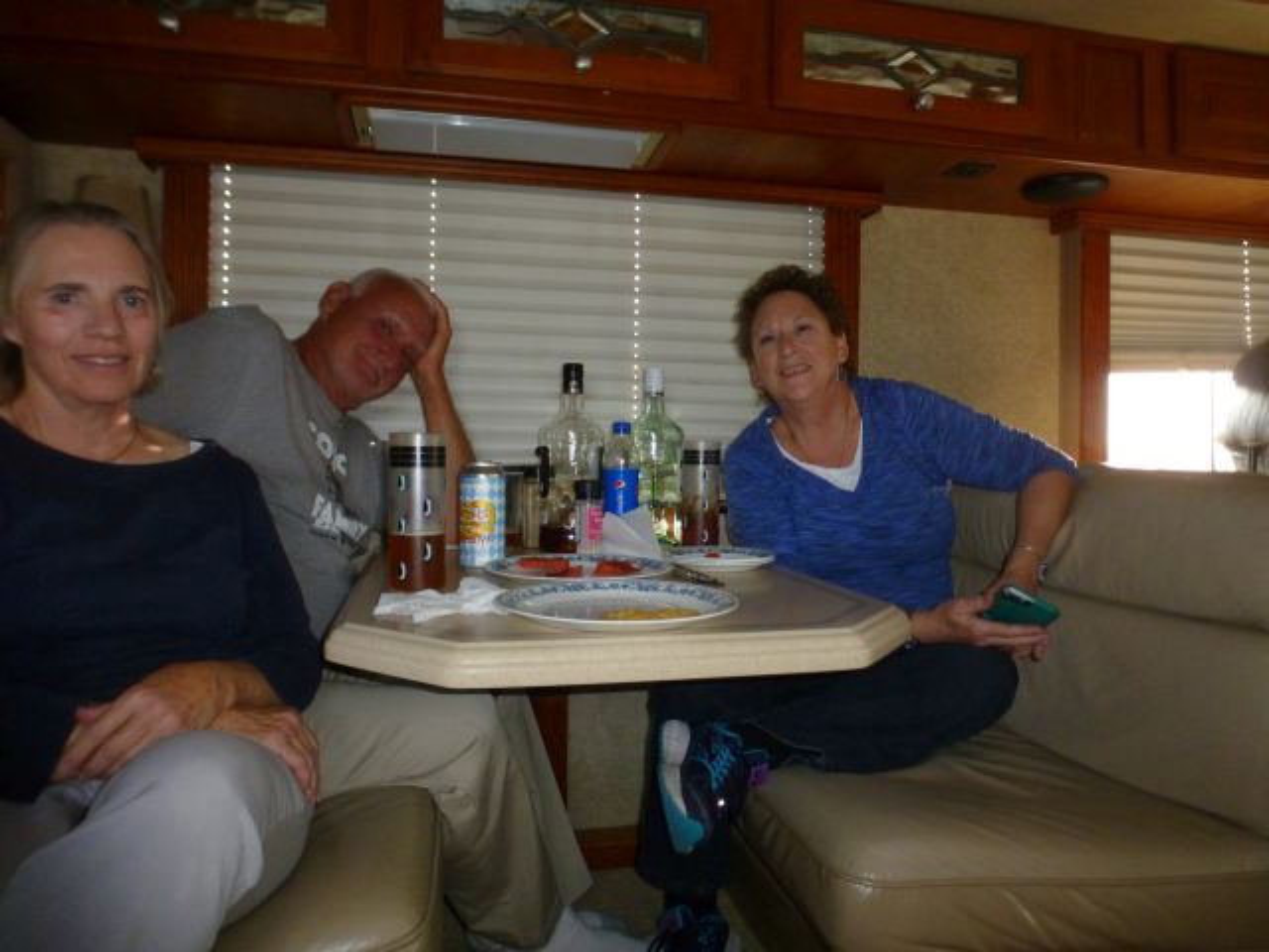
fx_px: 880
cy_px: 476
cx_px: 634
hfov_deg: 71.6
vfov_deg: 56.8
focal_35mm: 24
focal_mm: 4.3
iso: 500
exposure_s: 1/60
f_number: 3.3
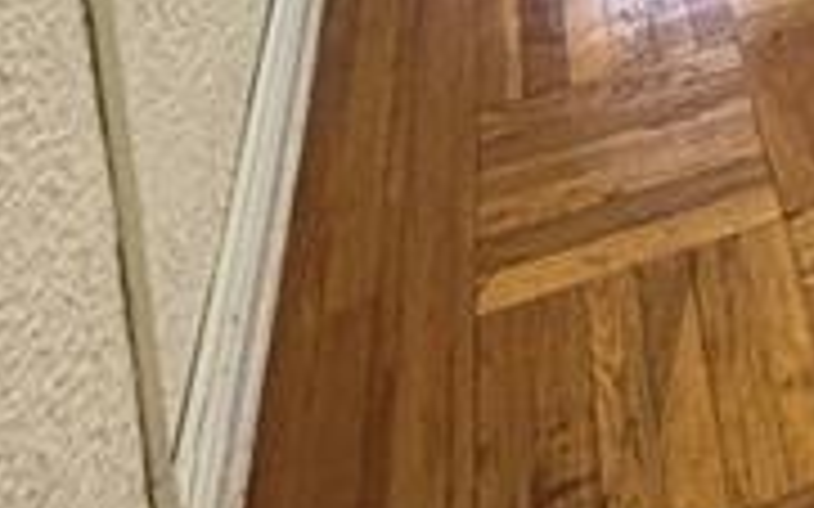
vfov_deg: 14.6
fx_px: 1397
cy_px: -656
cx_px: 1147
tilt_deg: -11.0
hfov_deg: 26.0
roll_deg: -1.7
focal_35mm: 63
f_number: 2.2
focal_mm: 2.22
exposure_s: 1/60
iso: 400
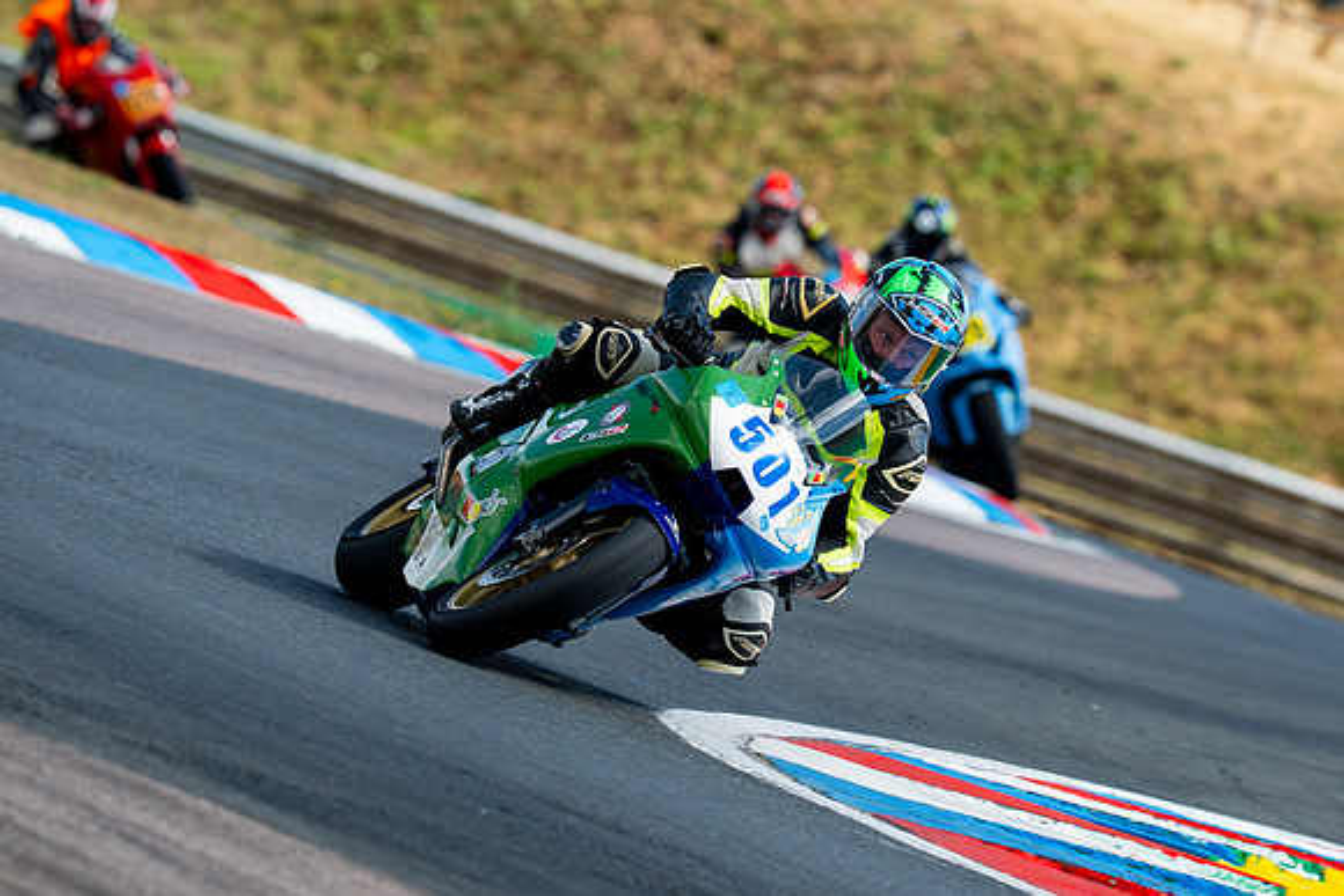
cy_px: 414
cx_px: 737
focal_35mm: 513
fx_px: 19159
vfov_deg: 2.7
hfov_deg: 4.0
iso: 125
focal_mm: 400
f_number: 6.3
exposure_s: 1/320
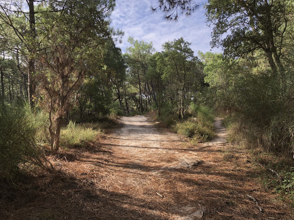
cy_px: 110
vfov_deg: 49.7
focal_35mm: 28
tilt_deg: +4.7
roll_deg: +0.7
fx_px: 238
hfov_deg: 63.4
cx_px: 147
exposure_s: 1/390
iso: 20
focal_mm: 4
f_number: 1.8
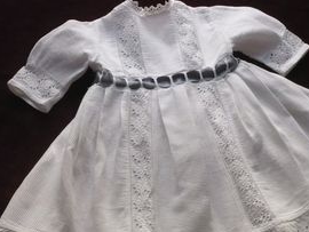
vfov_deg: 25.5
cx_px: 192
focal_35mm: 57
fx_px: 509
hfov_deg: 33.6
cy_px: 168
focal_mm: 5.8
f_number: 2.8
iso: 400
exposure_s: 1/320
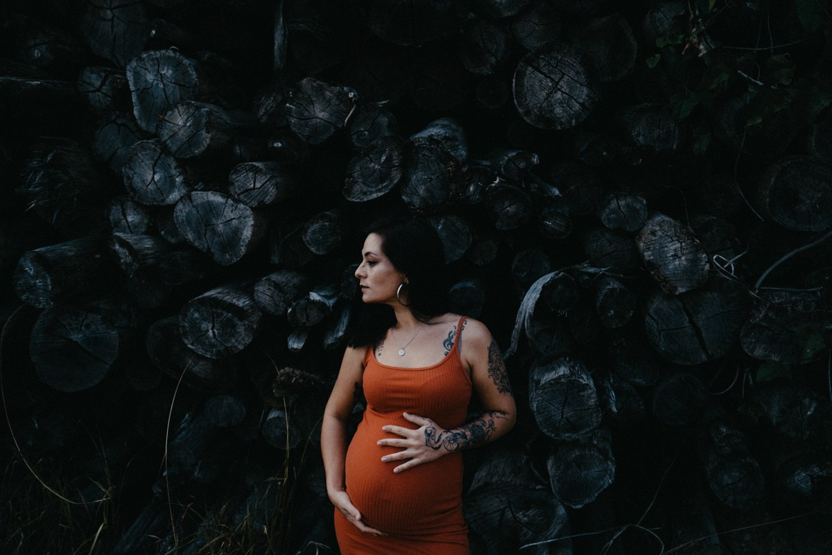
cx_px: 416
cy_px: 278
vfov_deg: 51.8
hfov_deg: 72.2
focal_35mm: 25
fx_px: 571
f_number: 1.4
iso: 250
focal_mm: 16
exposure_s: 1/2000
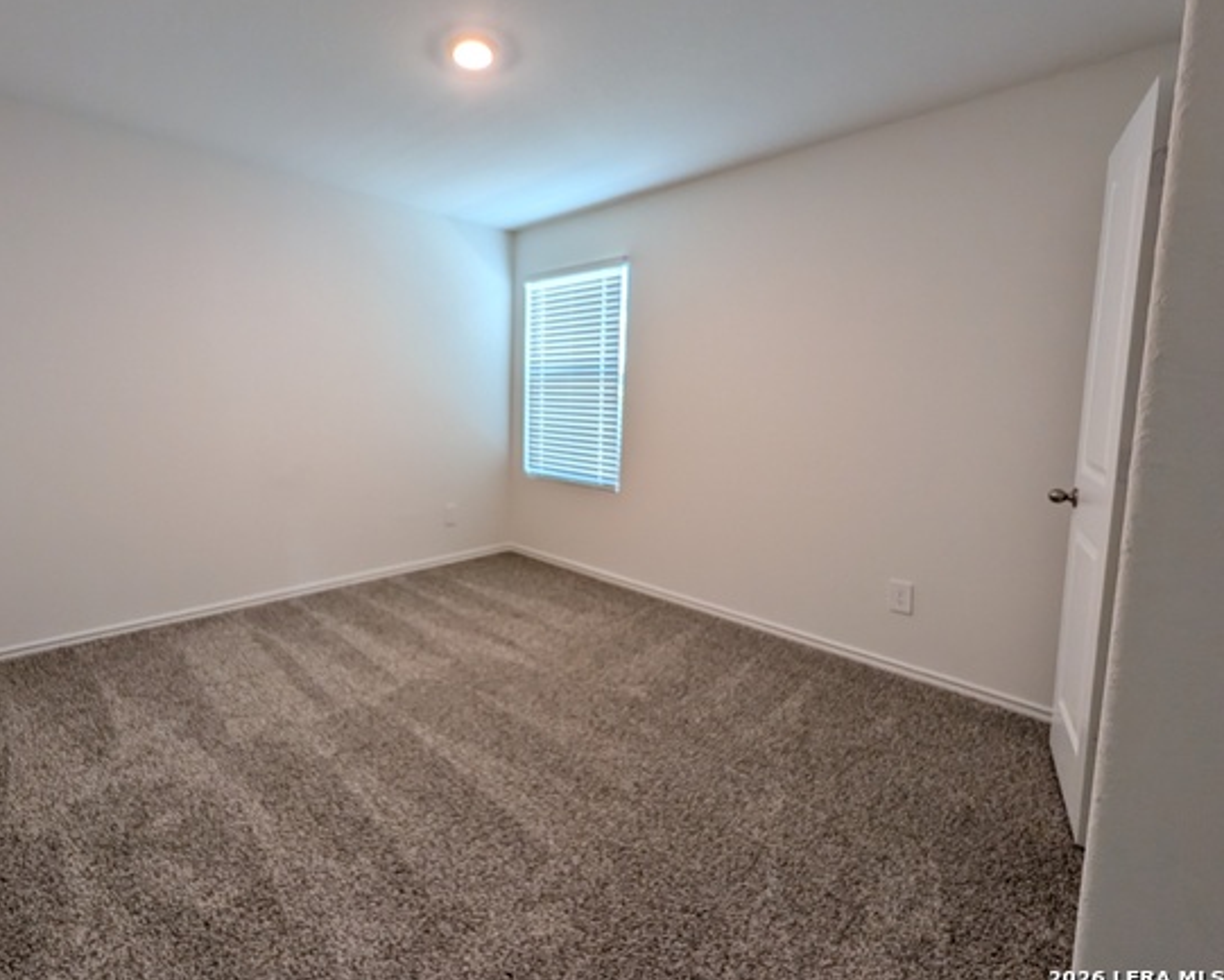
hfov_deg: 95.8
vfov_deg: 83.9
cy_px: 448
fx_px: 543
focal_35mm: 15
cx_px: 505
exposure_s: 1/24
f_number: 2.2
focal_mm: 1.54
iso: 44
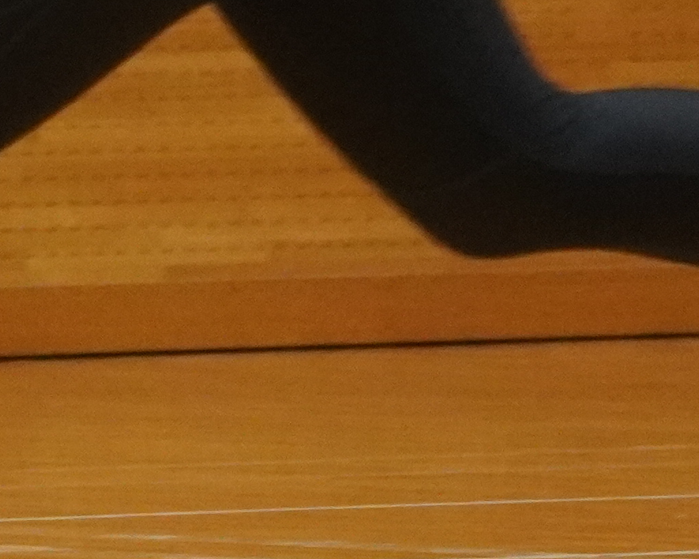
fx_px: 23020
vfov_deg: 1.4
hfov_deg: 1.7
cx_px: -160
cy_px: -357
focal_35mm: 1113
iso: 3200
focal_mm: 135
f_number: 5.6
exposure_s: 1/250
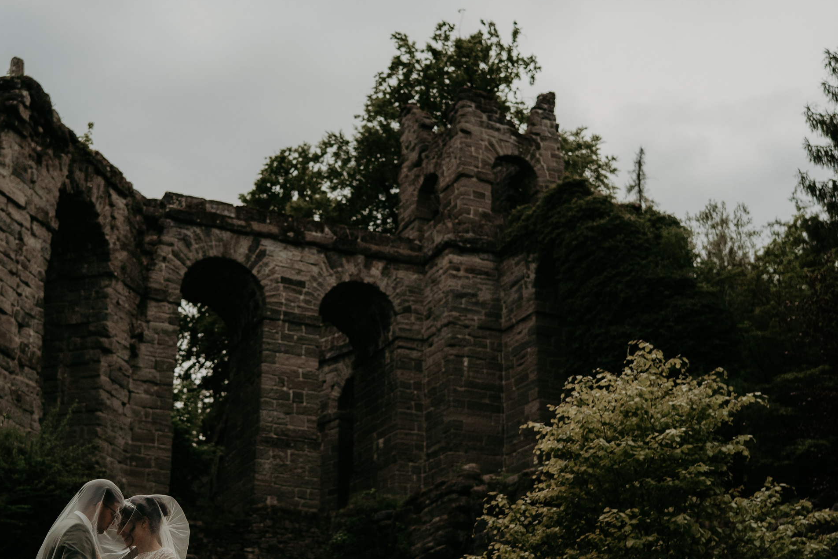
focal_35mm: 47
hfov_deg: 41.6
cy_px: 349
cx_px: 313
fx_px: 1094
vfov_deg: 28.6
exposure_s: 1/160
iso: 640
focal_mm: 35
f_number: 2.2
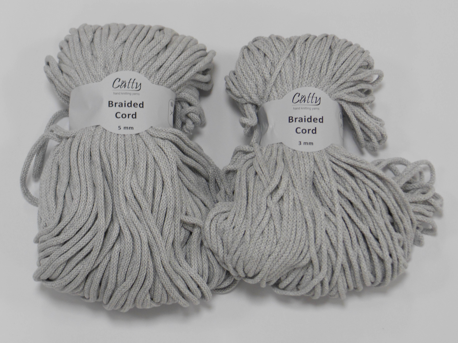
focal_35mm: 107
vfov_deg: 13.8
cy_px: 172
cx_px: 229
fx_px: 1416
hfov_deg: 18.4
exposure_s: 1/30
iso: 250
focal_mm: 19.1
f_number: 5.7
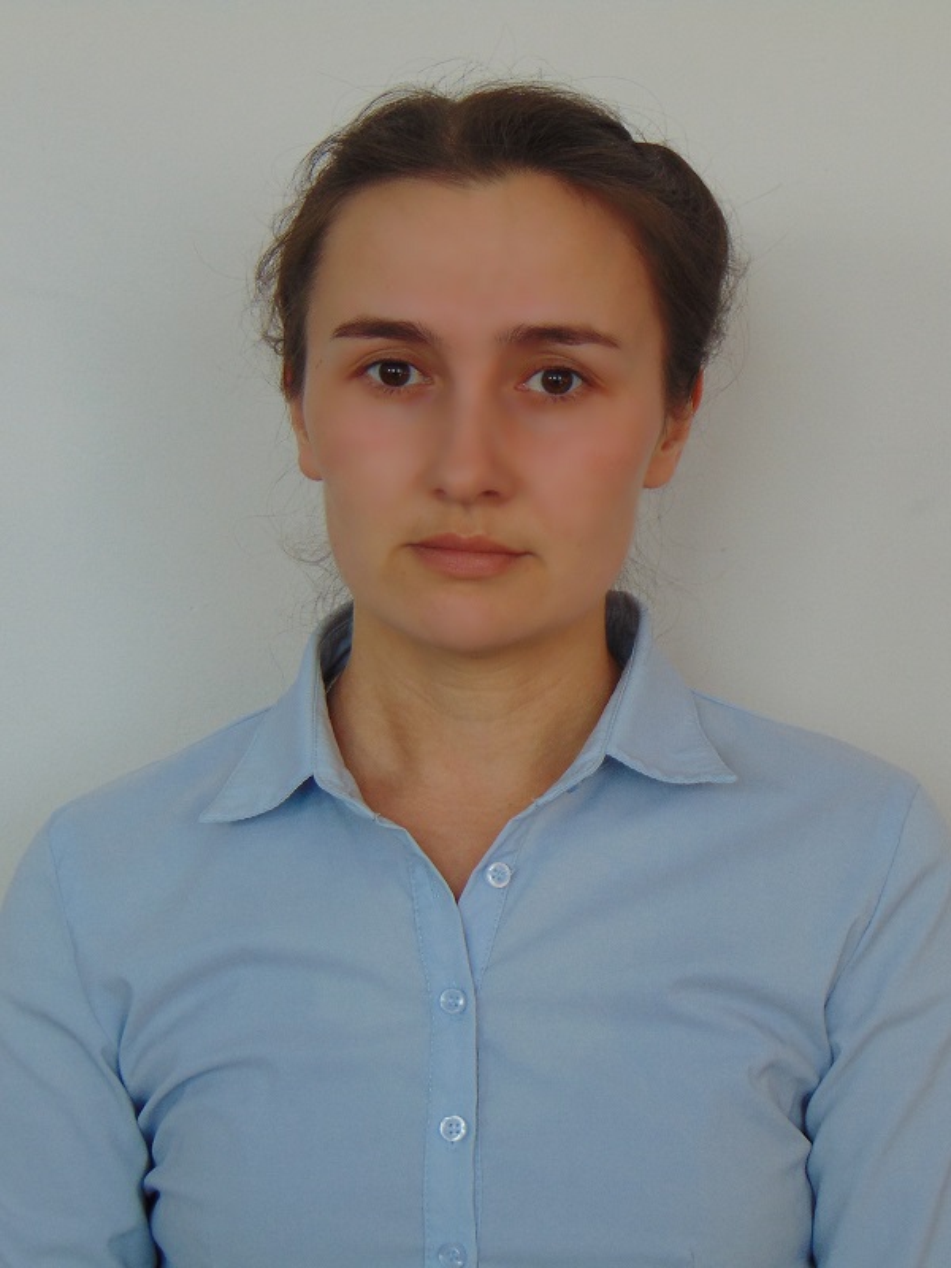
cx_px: 476
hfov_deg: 20.7
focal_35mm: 71
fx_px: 2601
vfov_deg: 27.4
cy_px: 634
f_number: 3.7
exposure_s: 1/60
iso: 80
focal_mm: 12.8
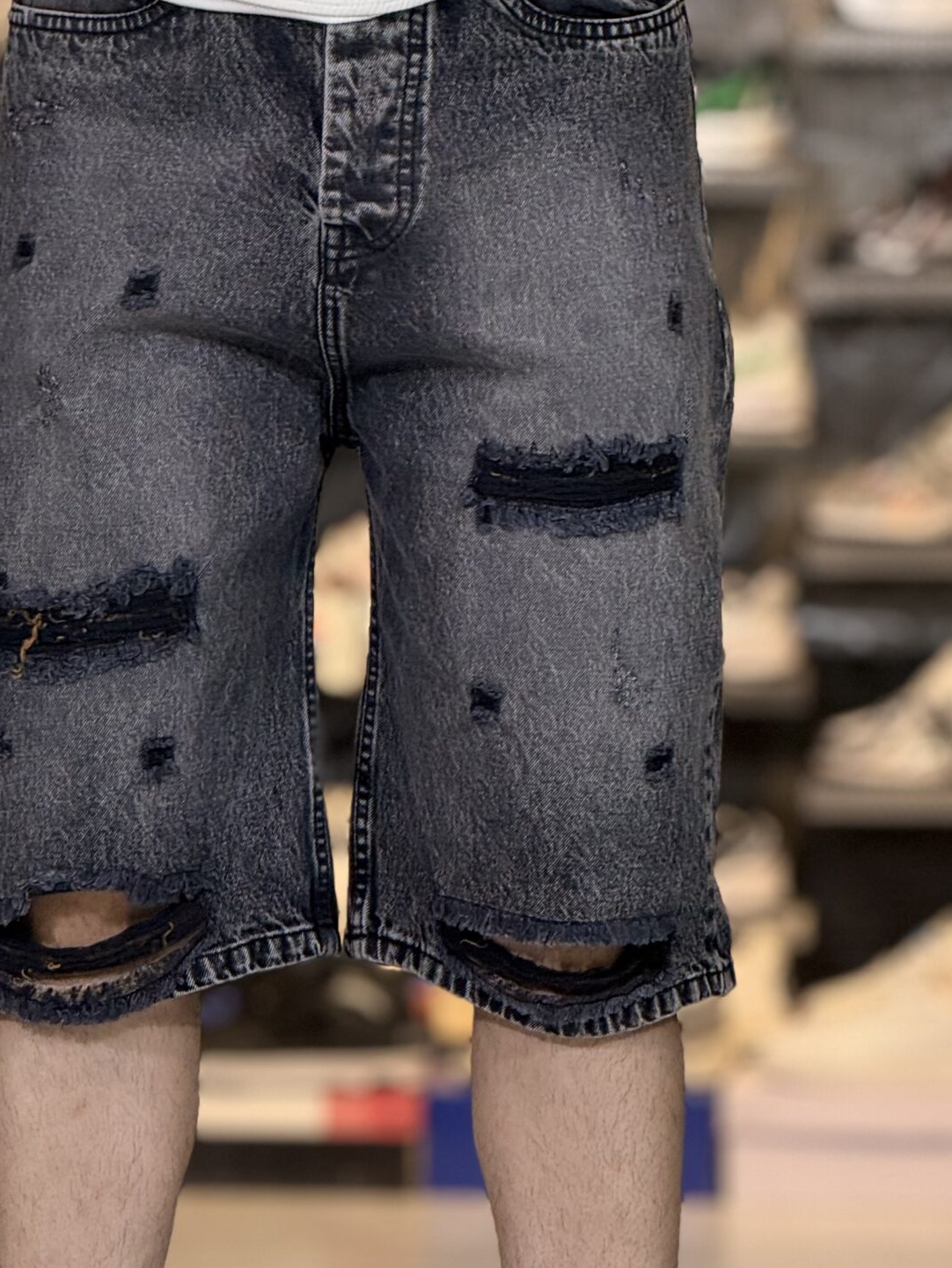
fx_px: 7808
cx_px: 327
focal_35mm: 213
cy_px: 799
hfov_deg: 7.0
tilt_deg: -4.5
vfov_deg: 9.3
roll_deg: -1.1
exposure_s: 1/100
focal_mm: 15.66
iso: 160
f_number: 2.8
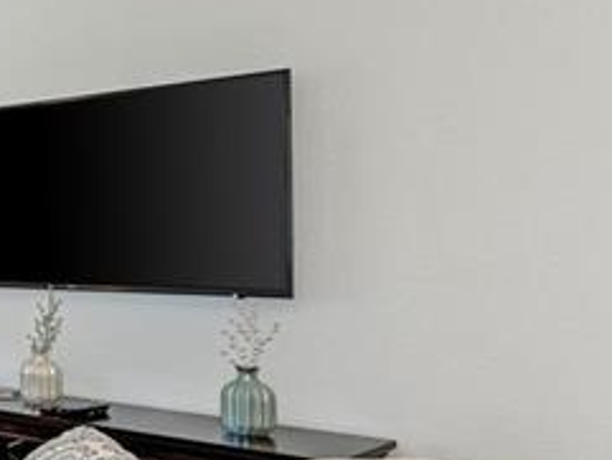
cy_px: 224
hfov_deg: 21.6
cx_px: -518
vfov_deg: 29.7
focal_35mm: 49
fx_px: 867
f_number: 7.1
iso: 100
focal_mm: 12
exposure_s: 1/40
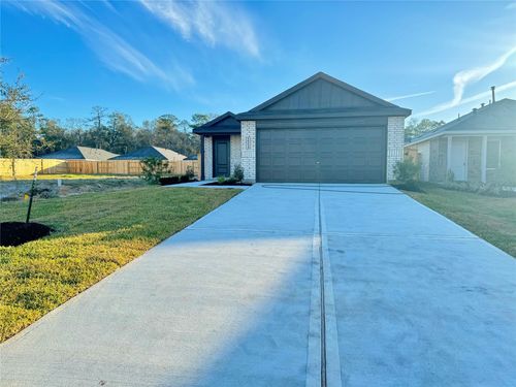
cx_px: 258
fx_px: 358
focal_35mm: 24
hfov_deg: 71.6
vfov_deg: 56.8
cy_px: 194
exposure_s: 1/822
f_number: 1.78
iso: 80
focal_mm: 6.76
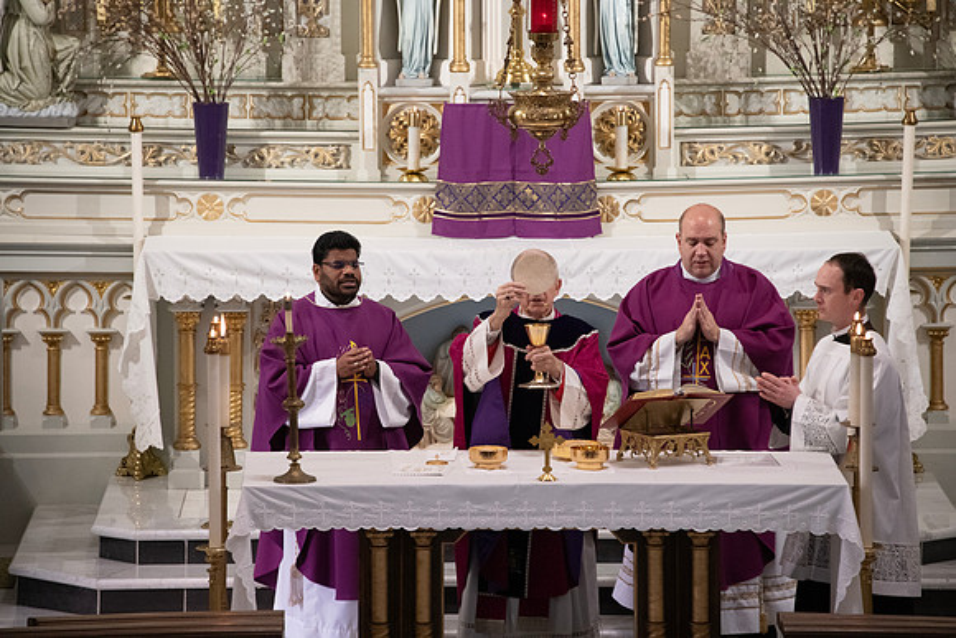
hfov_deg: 8.2
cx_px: 478
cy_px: 319
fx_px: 6640
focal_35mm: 250
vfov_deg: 5.5
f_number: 7.1
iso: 4000
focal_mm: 250
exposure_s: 1/100
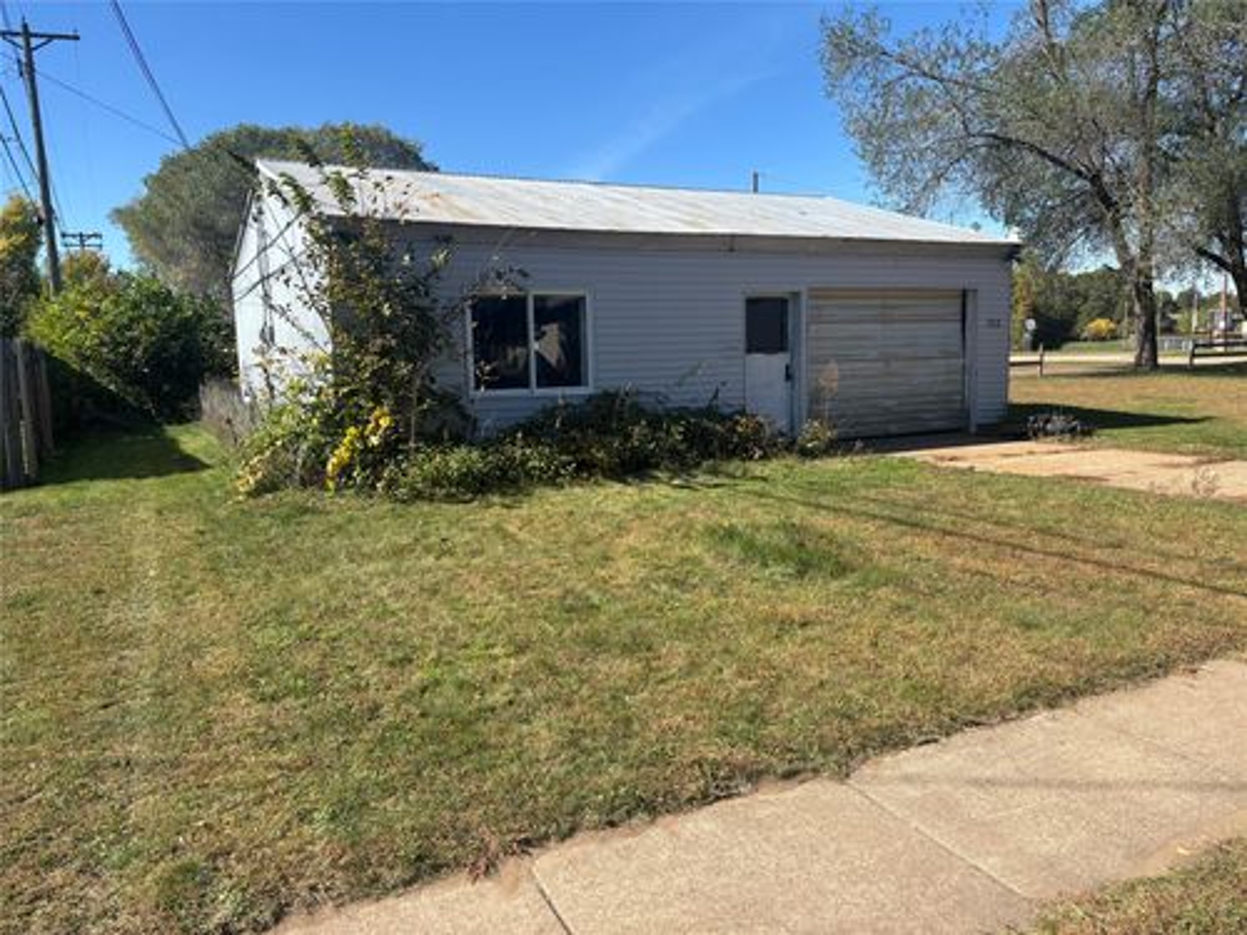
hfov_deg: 67.3
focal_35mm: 26
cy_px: 468
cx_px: 624
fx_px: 937
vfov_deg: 53.1
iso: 50
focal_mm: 5.96
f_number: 1.6
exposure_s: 1/2151
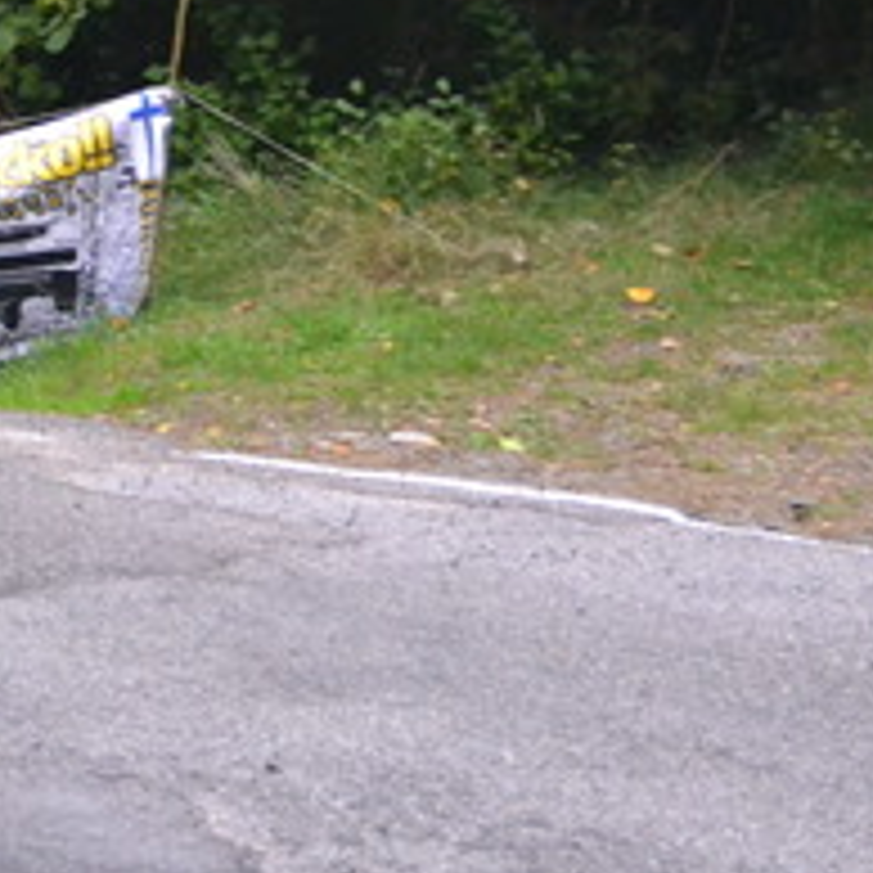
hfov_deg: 9.8
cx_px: -230
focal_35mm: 175
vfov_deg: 10.0
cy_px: 151
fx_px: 4993
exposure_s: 1/200
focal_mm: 38
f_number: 4.5
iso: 3200
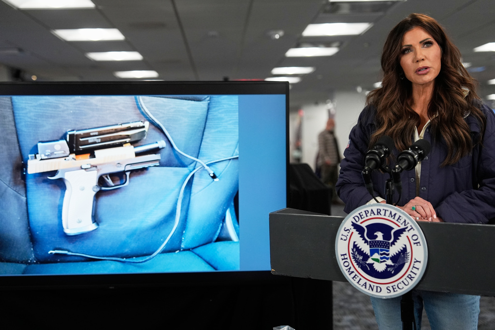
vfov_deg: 26.0
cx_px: 248
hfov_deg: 38.2
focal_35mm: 52
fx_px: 715
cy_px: 165
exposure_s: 1/500
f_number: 2.8
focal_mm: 52
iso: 1600
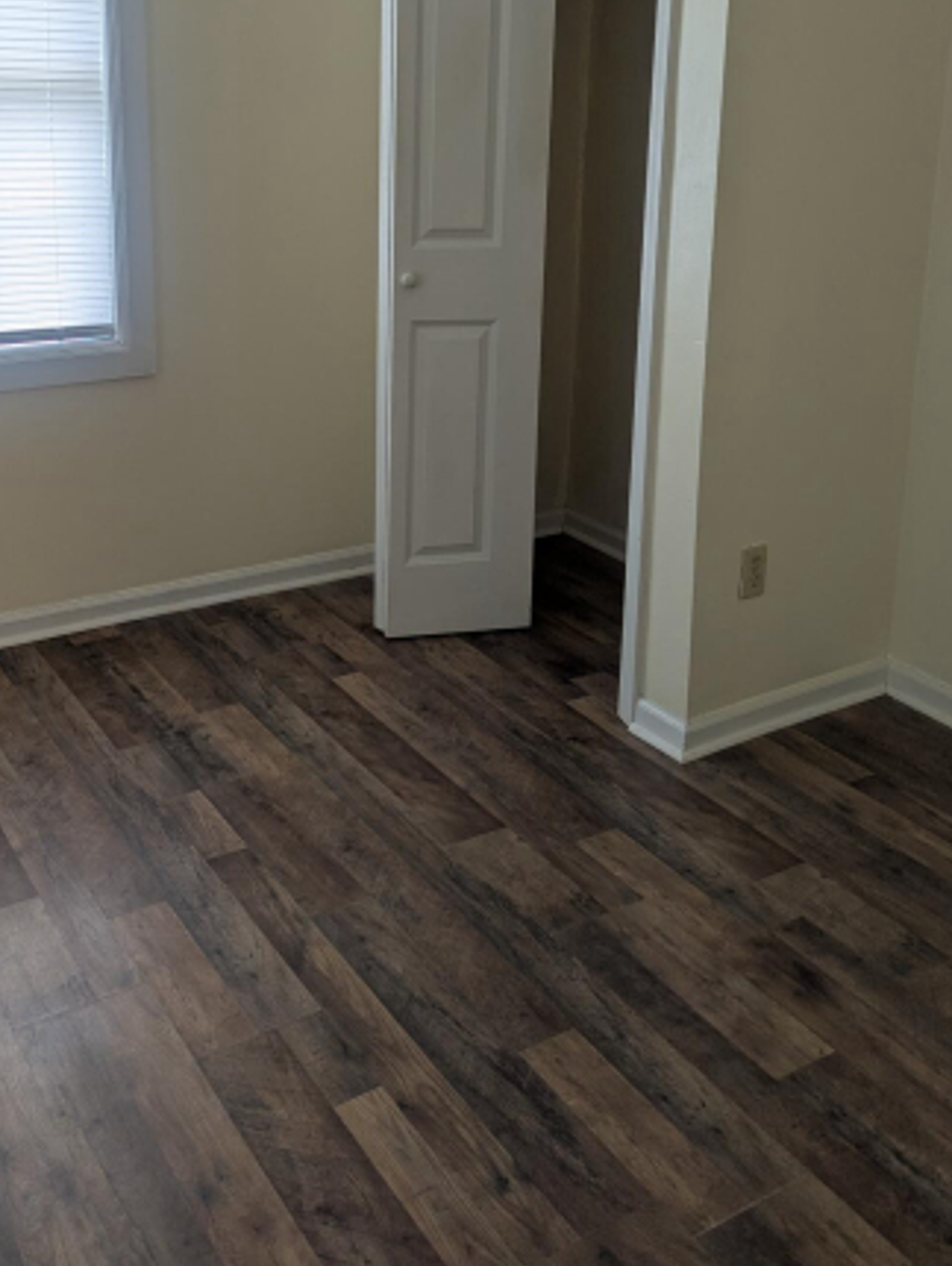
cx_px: 426
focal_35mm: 37
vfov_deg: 48.6
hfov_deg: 38.7
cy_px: 355
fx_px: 1355
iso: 64
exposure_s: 1/120
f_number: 1.85
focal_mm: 6.81
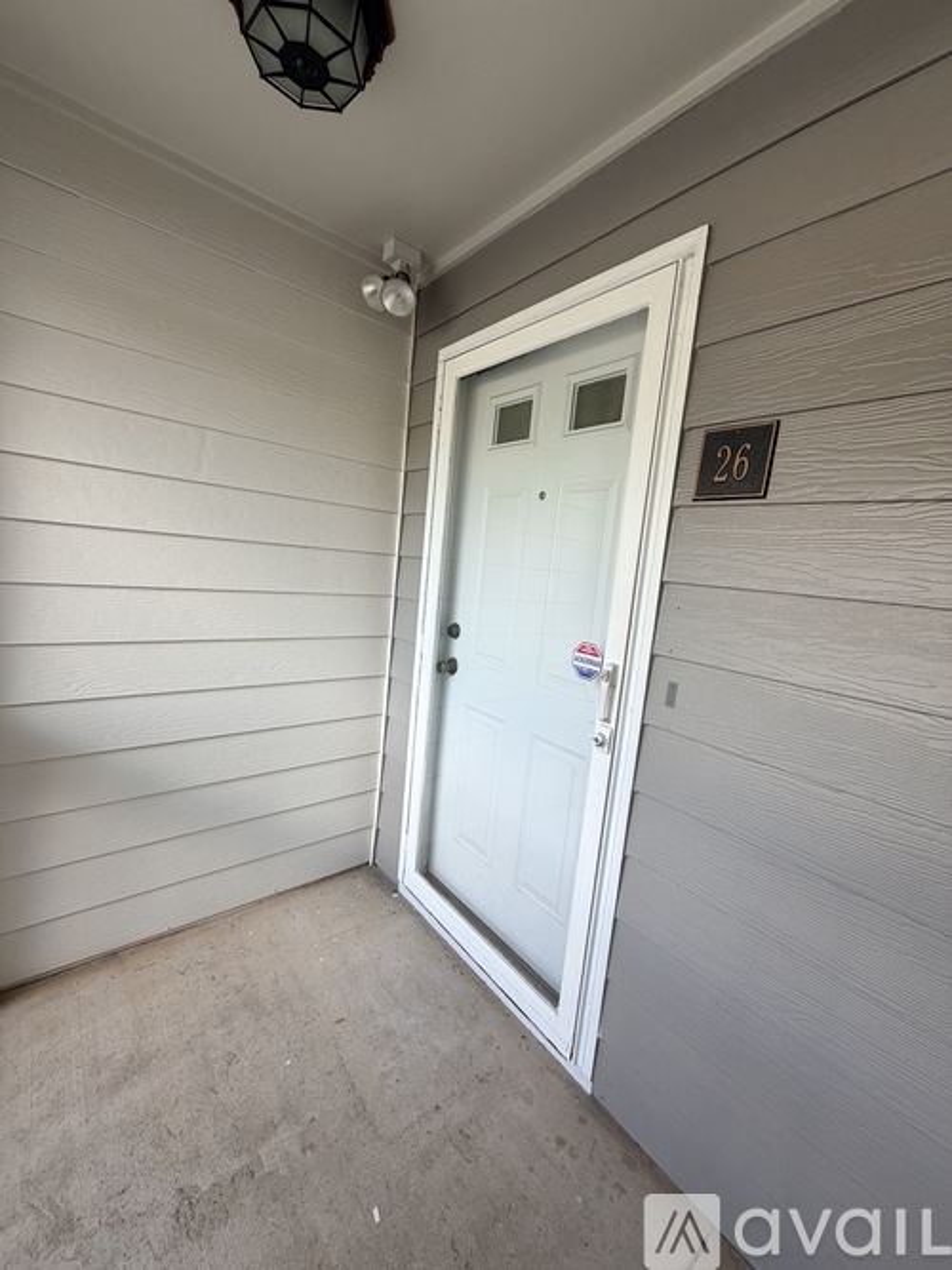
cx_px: 476
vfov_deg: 102.1
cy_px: 635
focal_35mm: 14
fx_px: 514
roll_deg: -5.5
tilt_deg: -7.2
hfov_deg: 85.7
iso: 100
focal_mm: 2.22
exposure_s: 1/121
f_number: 2.2
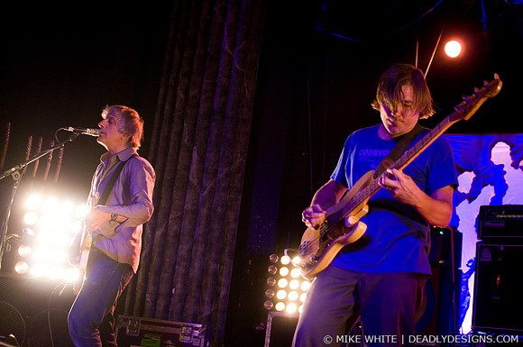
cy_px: 174
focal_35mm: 45
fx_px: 653
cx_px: 262
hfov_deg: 43.7
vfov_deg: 29.8
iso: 1000
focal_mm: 30
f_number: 2.2
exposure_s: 1/250
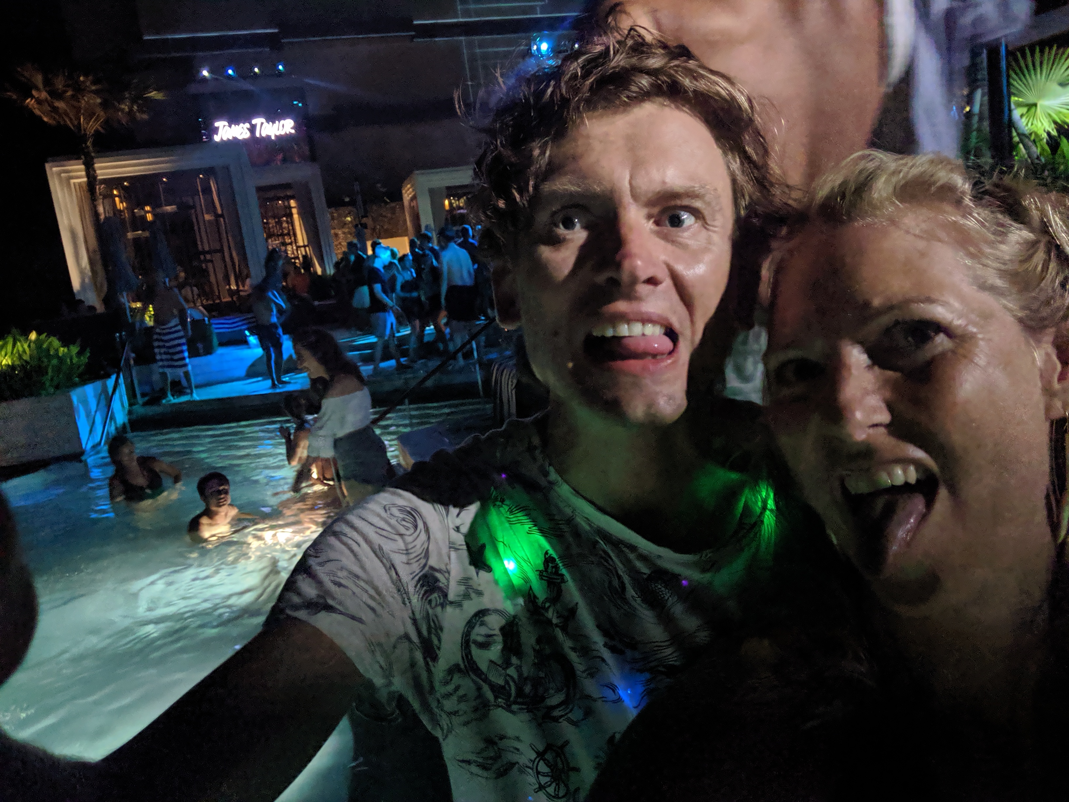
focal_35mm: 25
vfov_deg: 54.9
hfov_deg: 69.4
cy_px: 401
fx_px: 772
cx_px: 534
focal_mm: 3.38
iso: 510
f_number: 2.4
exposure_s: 1/20
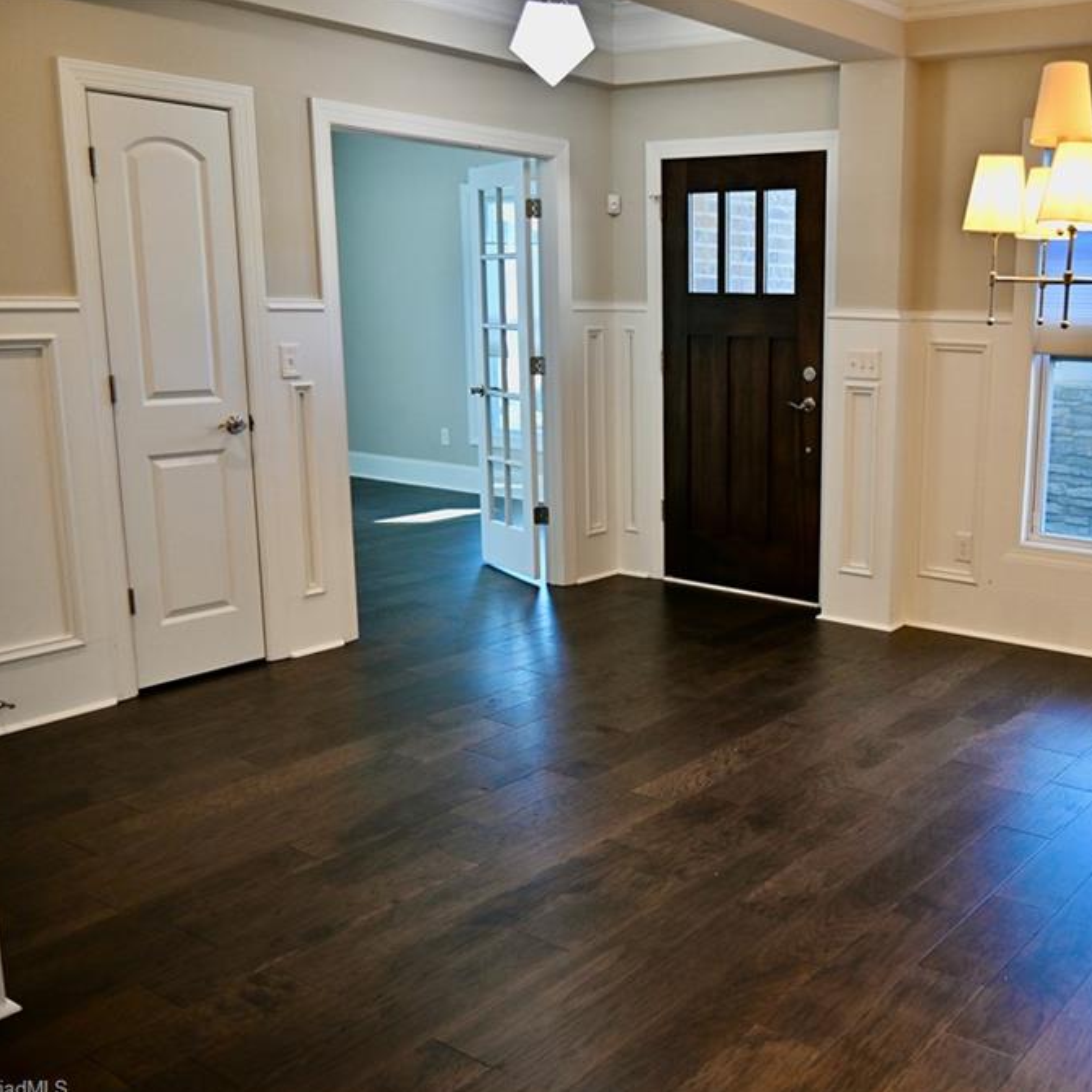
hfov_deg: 45.9
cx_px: 791
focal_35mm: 35
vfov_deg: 47.2
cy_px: 548
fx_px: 1249
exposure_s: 1/125
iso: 500
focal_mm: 18
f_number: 3.5
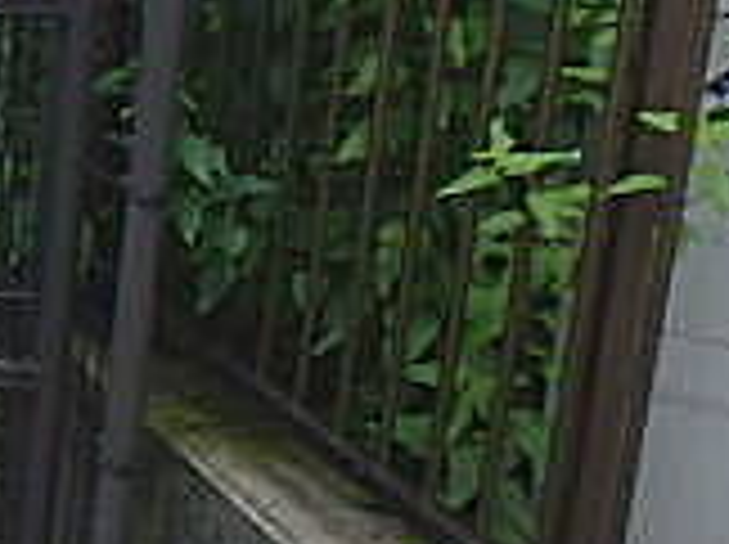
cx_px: -608
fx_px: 1745
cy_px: 139
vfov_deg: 17.6
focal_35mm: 83
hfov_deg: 18.3
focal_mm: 3.7
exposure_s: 1/640
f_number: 3.5
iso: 125
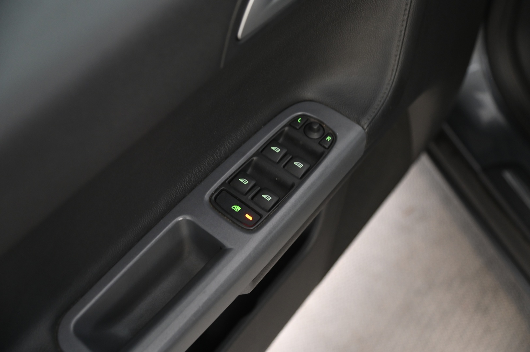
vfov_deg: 25.9
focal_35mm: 52
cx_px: 265
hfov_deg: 38.2
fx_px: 765
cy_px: 176
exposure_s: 1/15
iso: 2000
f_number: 4
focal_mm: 52
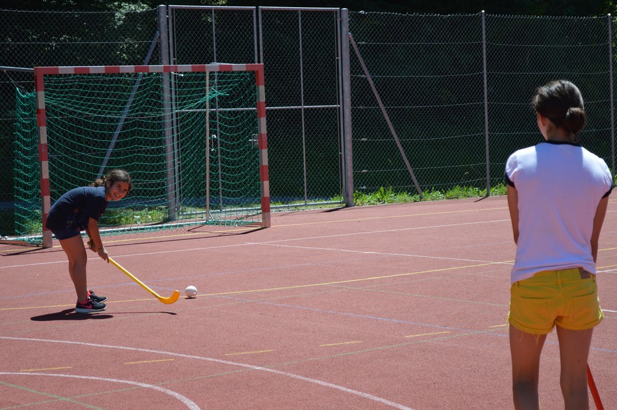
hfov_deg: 22.8
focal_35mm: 90
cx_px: 298
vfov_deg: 15.2
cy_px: 219
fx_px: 1533
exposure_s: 1/1000
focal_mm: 55
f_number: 5.6
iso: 360
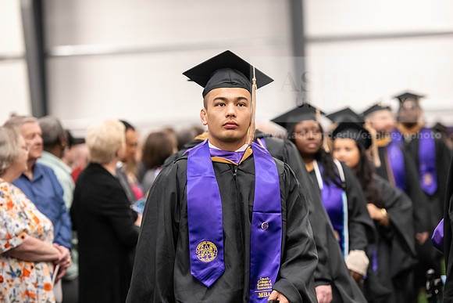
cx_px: 226
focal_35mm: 135
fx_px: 1699
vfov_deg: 10.2
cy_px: 152
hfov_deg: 15.2
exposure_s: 1/200
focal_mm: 135
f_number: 3.2
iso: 3200
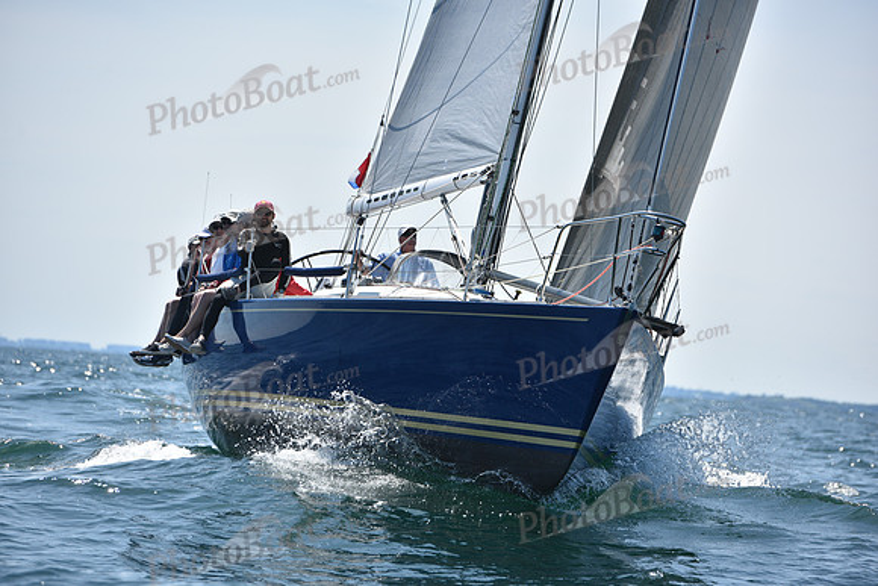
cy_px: 293
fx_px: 4757
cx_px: 439
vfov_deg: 7.0
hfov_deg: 10.5
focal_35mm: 195
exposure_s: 1/1600
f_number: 5.6
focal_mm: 195
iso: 250
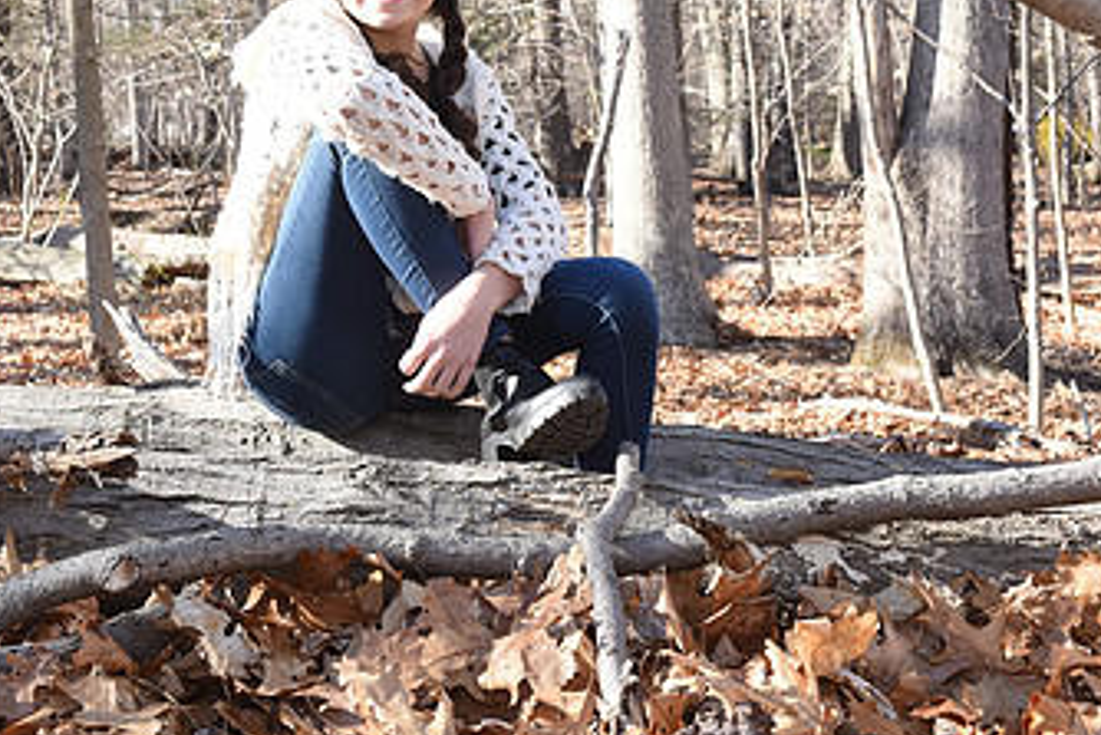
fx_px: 2019
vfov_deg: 20.5
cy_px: 180
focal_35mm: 66
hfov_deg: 30.3
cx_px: 382
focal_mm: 38
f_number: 9
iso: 1000
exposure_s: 1/200
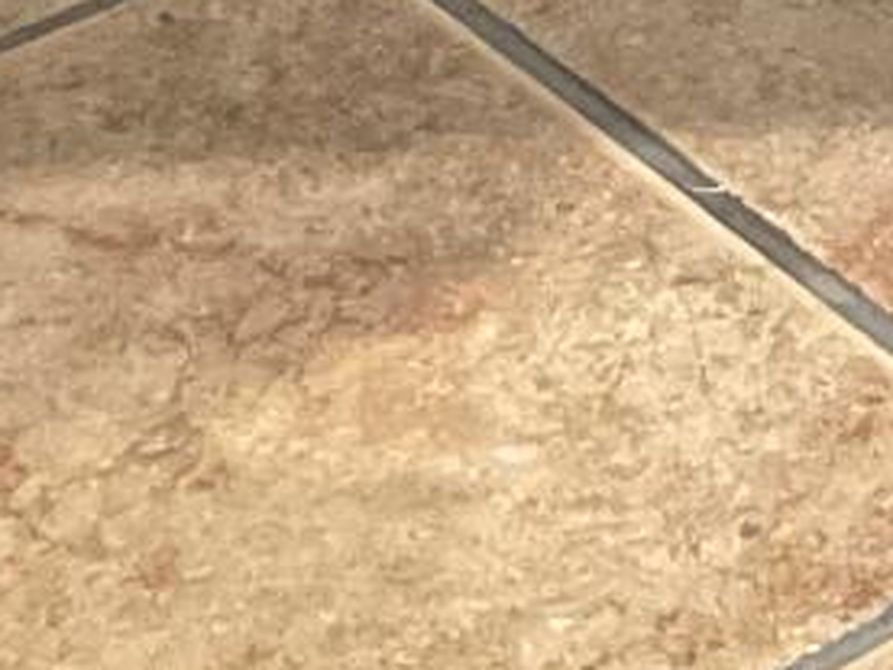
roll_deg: +0.8
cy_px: -1589
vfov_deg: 6.3
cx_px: 1754
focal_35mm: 210
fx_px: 5417
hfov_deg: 8.9
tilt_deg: -16.0
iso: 160
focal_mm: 3
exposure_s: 1/60
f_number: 1.8
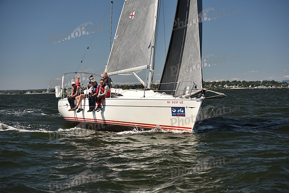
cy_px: 96
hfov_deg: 28.8
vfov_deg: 19.5
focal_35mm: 70
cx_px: 144
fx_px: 562
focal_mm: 70
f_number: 4
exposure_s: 1/1250
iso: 250
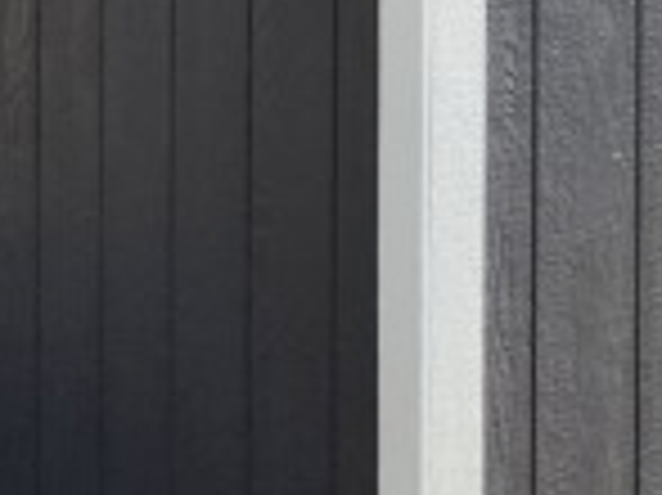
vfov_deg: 13.7
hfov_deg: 19.4
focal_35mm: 100
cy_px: -288
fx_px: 1911
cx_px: 576
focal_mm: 6.4
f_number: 1.8
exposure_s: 1/1700
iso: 12
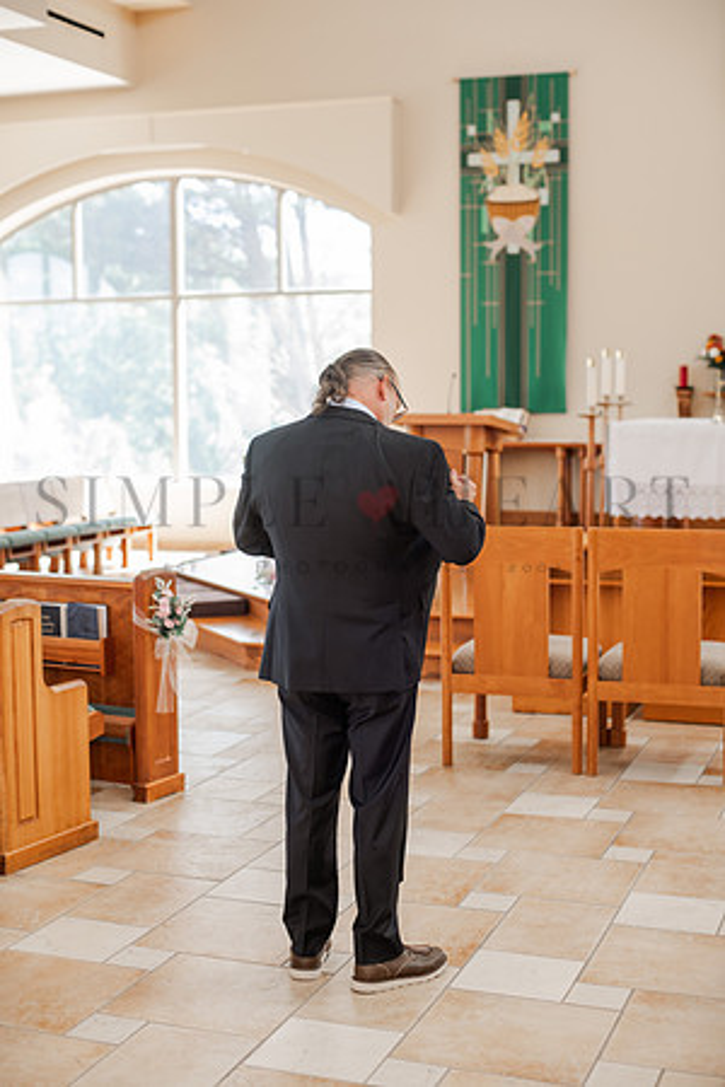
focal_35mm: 50
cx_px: 362
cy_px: 544
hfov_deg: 27.0
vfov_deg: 39.6
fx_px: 1510
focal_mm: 50
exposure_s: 1/160
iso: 400
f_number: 3.2
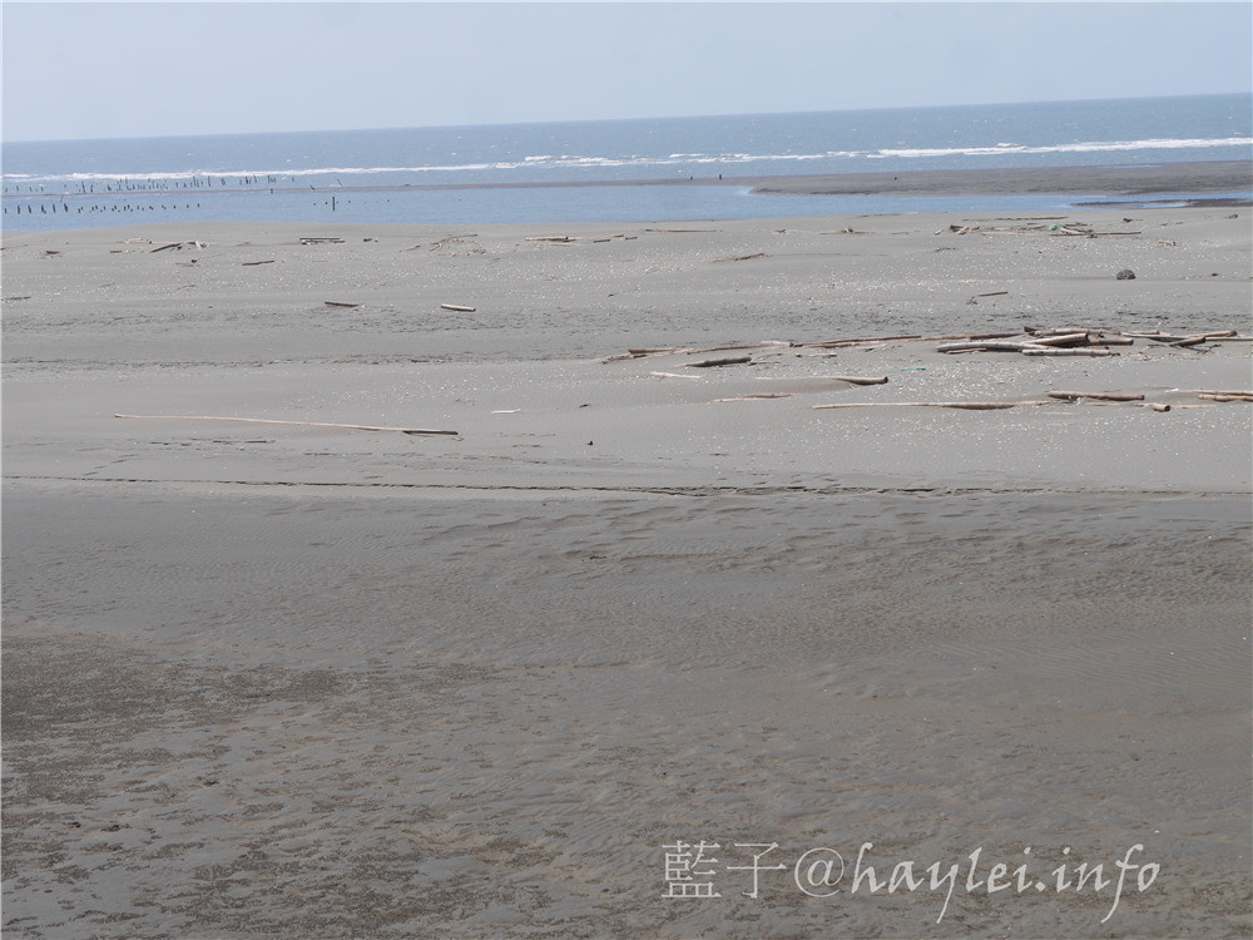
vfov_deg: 16.1
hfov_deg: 21.3
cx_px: 626
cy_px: 470
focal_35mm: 92
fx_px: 3330
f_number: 9
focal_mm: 46
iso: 200
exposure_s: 1/500
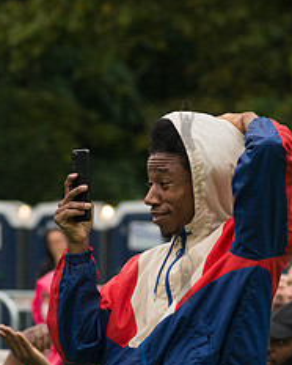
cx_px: 185
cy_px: 276
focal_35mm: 246
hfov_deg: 6.3
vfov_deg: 7.8
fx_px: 2654
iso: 1600
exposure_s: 1/200
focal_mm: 105
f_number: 5
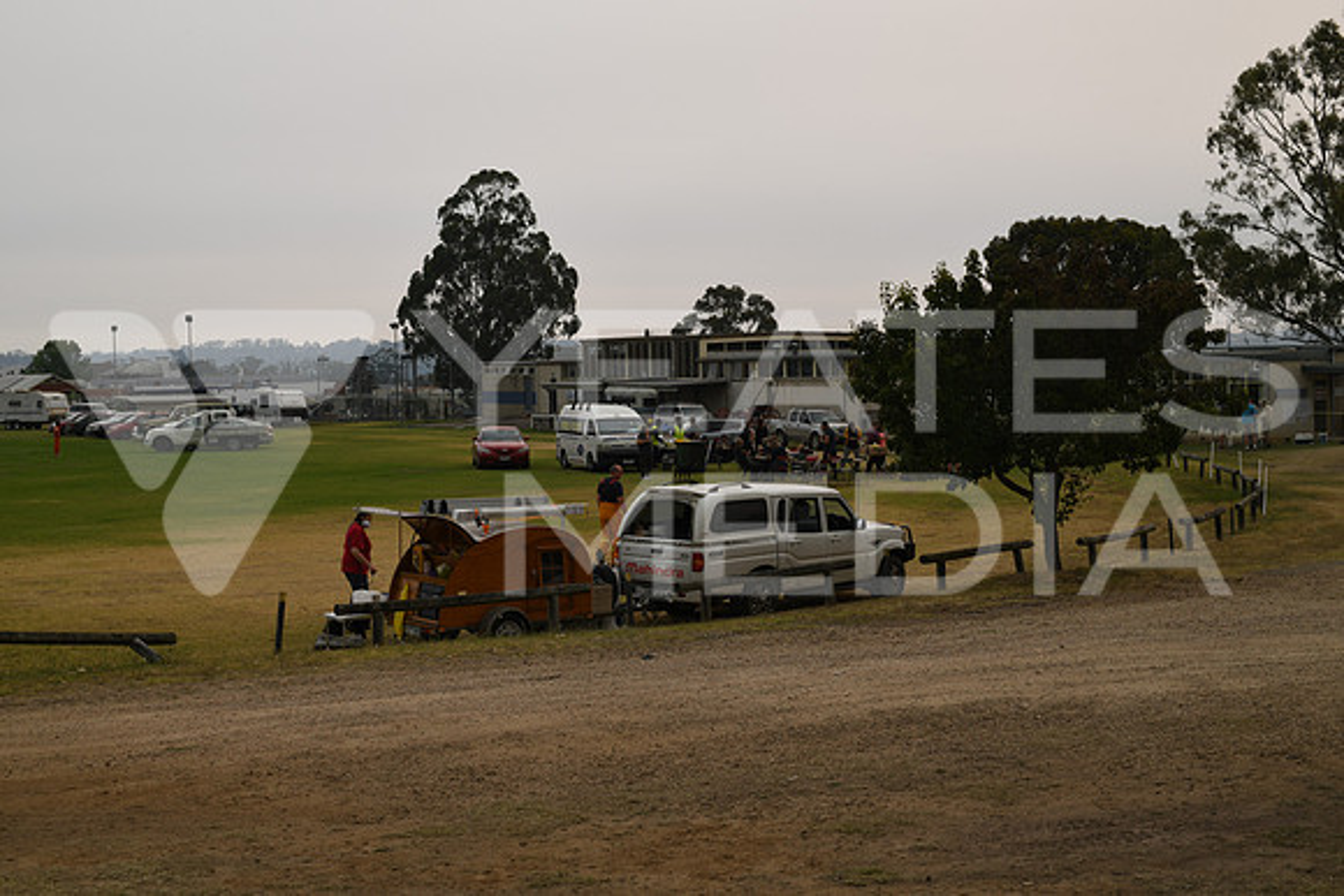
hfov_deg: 39.6
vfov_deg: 27.0
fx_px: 1867
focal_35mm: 50
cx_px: 672
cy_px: 448
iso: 250
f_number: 16
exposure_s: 1/125
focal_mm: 50
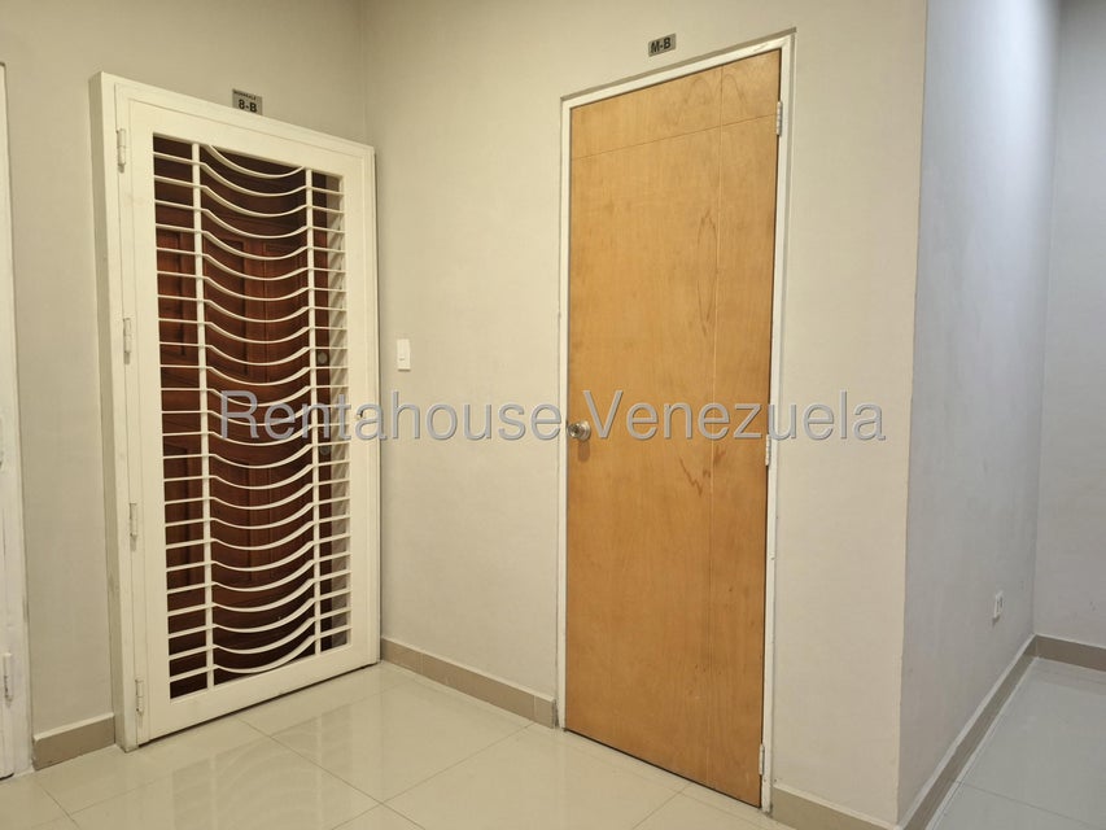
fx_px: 735
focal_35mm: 23
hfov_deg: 73.9
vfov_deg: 58.9
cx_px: 553
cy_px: 415
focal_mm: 5.54
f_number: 1.8
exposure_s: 1/20
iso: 500
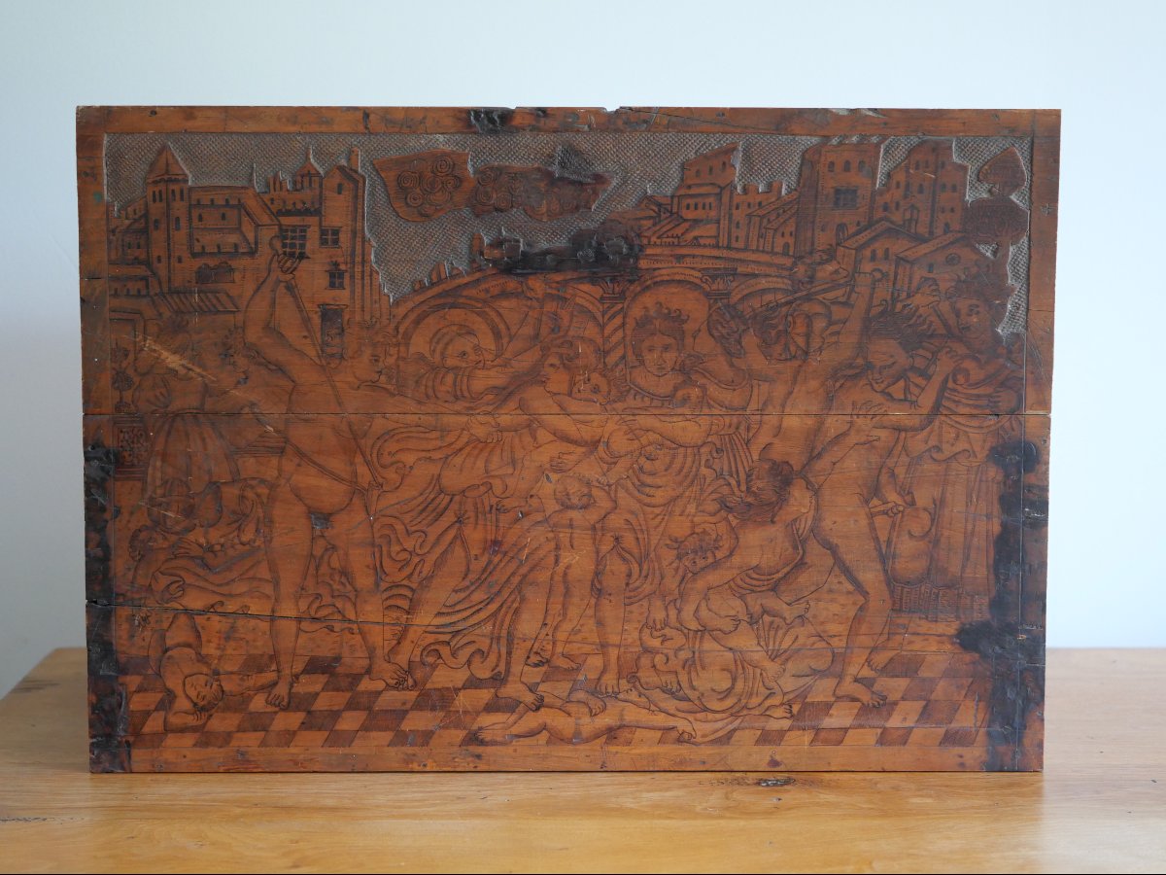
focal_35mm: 60
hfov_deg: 32.2
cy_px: 438
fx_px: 2021
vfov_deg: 24.4
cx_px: 583
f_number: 2.8
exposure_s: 1/60
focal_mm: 30
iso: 1000
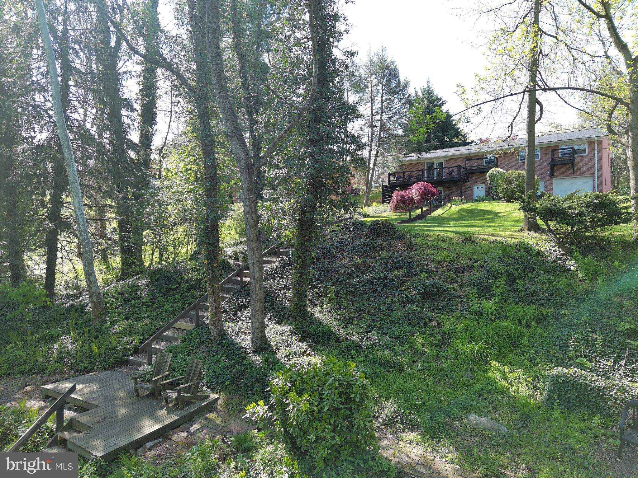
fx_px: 424
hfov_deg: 73.9
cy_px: 239
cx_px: 319
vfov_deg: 58.9
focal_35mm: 23
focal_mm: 6.67
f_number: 1.9
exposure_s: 1/456
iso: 100
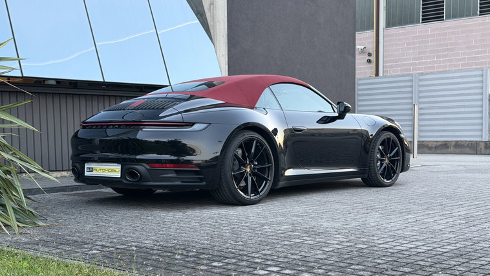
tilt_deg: -3.4
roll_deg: -0.4
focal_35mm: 53
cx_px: 247
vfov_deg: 22.5
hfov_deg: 39.2
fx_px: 688
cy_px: 179
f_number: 1.78
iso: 250
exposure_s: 1/60
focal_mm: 6.76
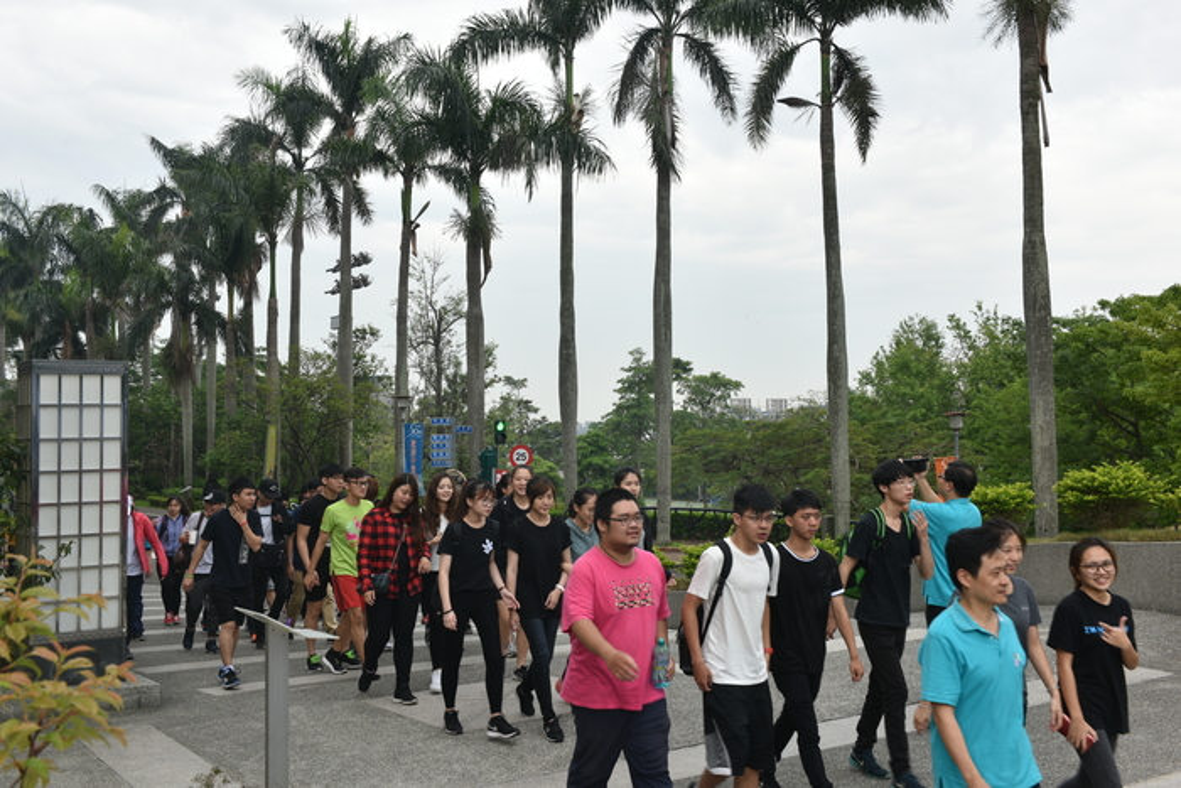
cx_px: 590
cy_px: 394
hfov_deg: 48.4
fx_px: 1312
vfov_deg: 33.4
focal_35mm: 40
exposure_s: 1/80
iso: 250
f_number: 10
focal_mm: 40
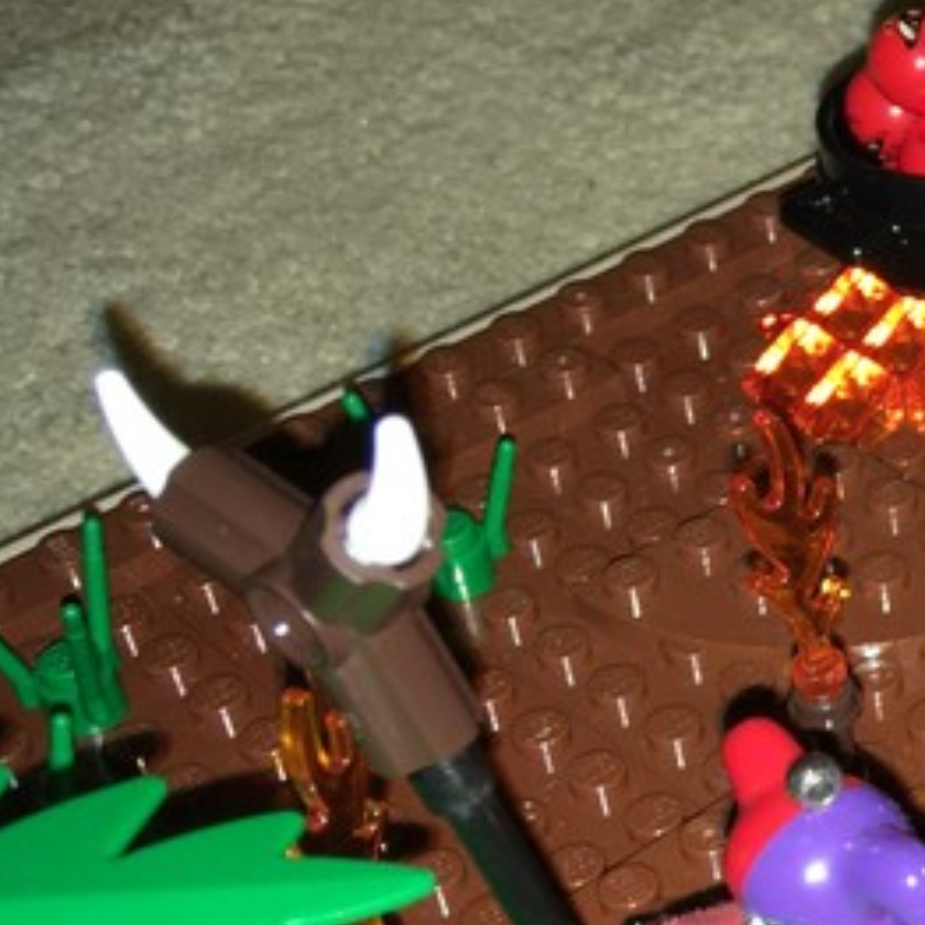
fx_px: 2660
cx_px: 1508
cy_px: 605
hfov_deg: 17.2
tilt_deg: -41.4
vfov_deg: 19.7
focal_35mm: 88
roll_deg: -3.2
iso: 25
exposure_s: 1/23
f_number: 2.2
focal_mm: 4.15
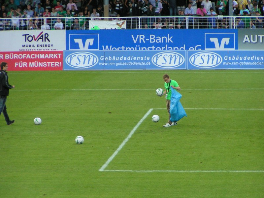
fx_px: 1724
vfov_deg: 6.6
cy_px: 99
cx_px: 132
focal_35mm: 226
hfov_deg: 8.8
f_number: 3.5
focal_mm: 34.5
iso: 160
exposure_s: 1/320
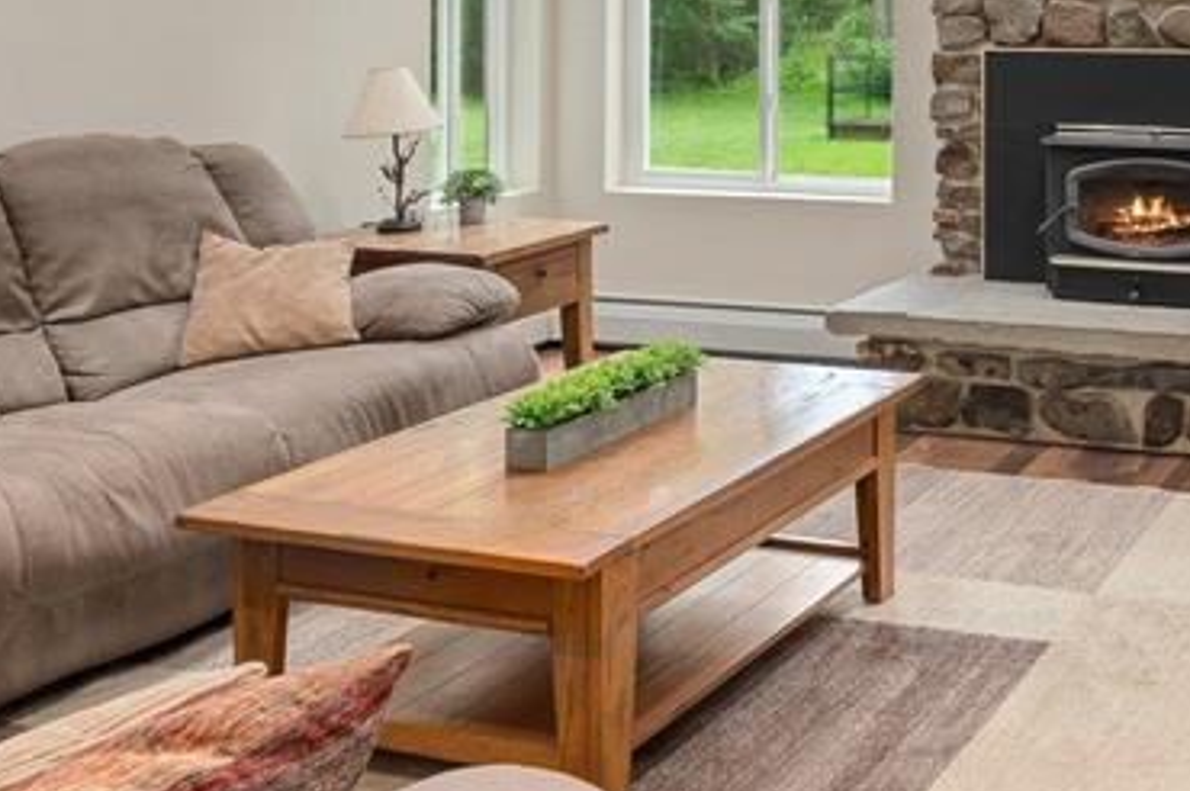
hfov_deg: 37.9
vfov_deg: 26.8
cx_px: 1161
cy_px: -31
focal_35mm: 47
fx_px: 1552
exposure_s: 1/8
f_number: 7.1
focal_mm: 16
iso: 320
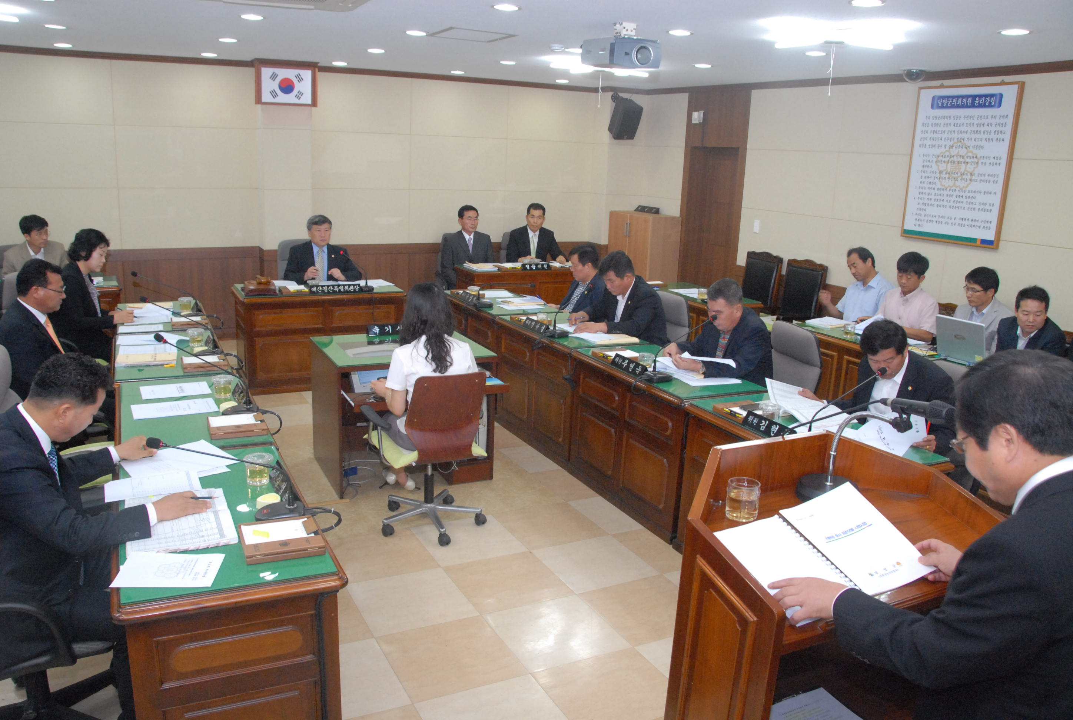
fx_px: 806
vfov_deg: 48.1
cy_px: 360
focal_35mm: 27
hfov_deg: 67.3
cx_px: 536
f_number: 8
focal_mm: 18
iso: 1250
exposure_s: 1/60
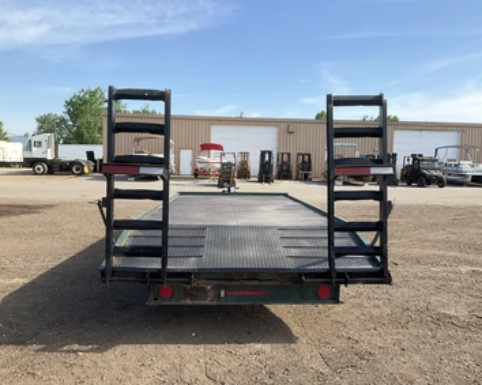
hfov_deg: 55.6
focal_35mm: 32
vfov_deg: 45.8
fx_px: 456
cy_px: 197
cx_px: 255
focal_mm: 3
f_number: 1.8
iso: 25
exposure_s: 1/1168
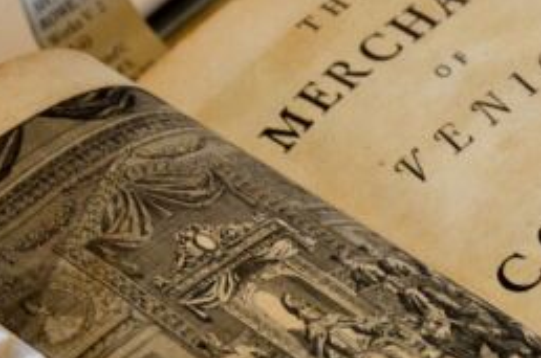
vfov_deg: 4.5
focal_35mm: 305
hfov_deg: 6.8
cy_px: 305
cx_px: 489
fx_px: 4575
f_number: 7.1
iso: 800
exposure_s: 1/40
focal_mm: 82
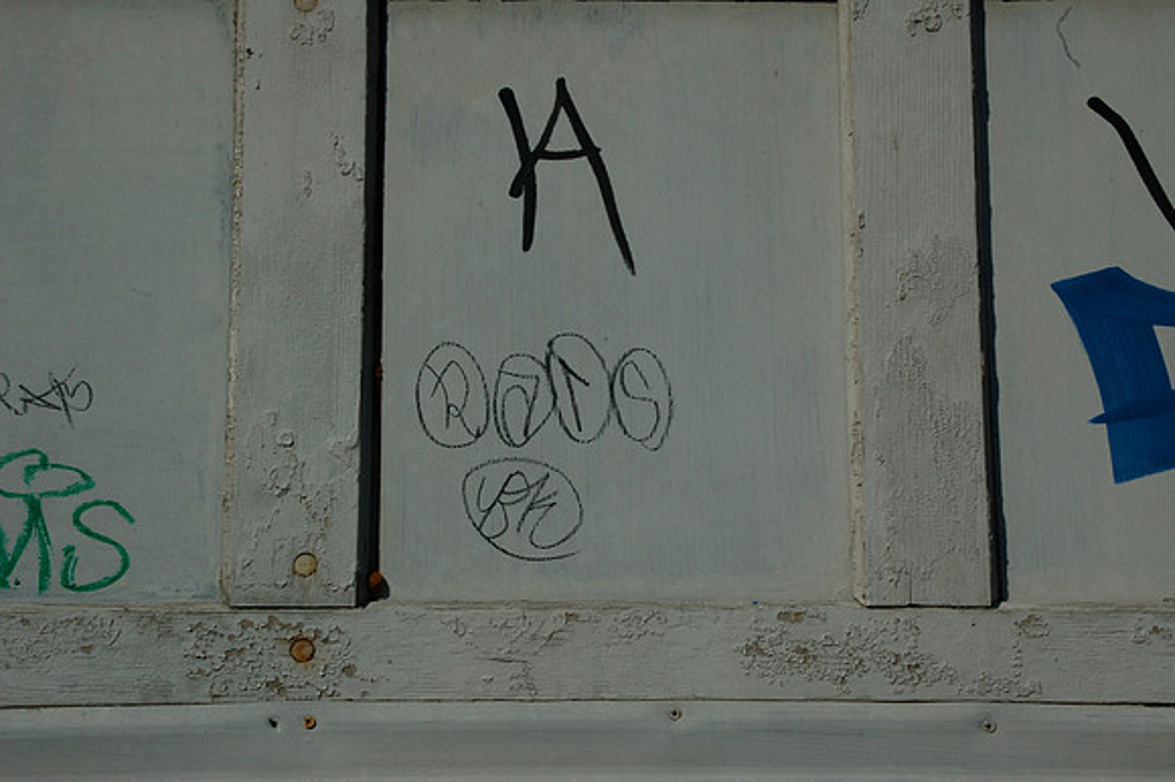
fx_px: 2446
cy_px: 391
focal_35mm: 75
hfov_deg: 27.0
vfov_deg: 18.2
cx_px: 588
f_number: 25
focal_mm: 50
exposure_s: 1/160
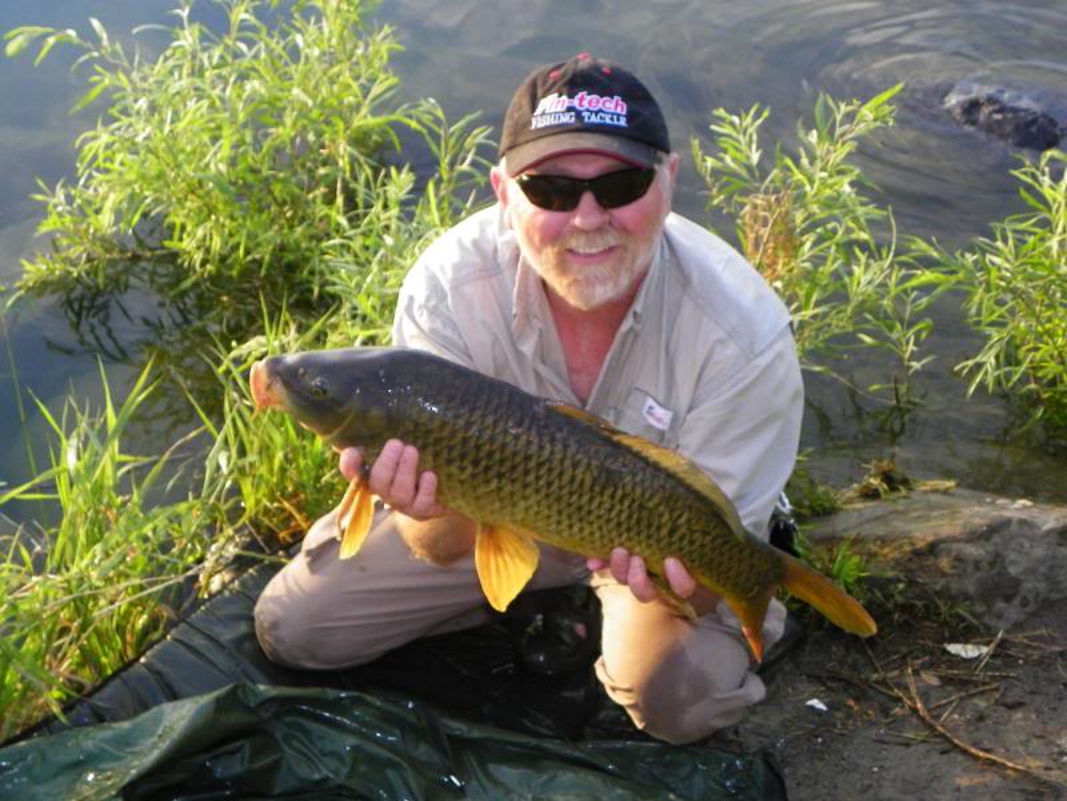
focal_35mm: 64
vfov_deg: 22.9
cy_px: 400
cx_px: 534
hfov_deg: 30.3
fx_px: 1973
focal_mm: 11.4
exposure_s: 1/160
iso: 160
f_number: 3.5
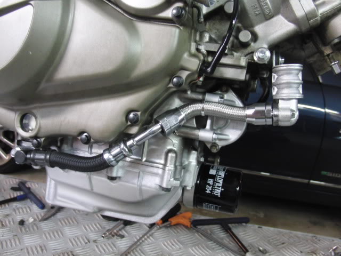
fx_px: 364
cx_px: 170
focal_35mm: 37
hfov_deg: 50.1
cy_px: 128
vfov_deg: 38.7
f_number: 3.6
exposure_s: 1/13
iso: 400
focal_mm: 6.4
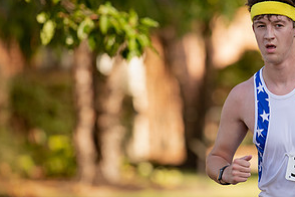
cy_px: 79
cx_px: 287
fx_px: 4851
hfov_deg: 3.5
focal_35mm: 592
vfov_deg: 2.3
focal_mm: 300
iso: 200
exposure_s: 1/400
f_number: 4.5
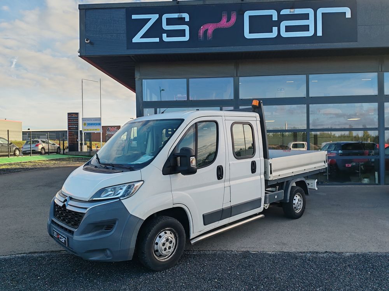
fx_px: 303
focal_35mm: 27
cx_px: 194
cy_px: 146
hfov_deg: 65.3
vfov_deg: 51.4
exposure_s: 1/450
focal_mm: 6.12
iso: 50
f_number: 1.9
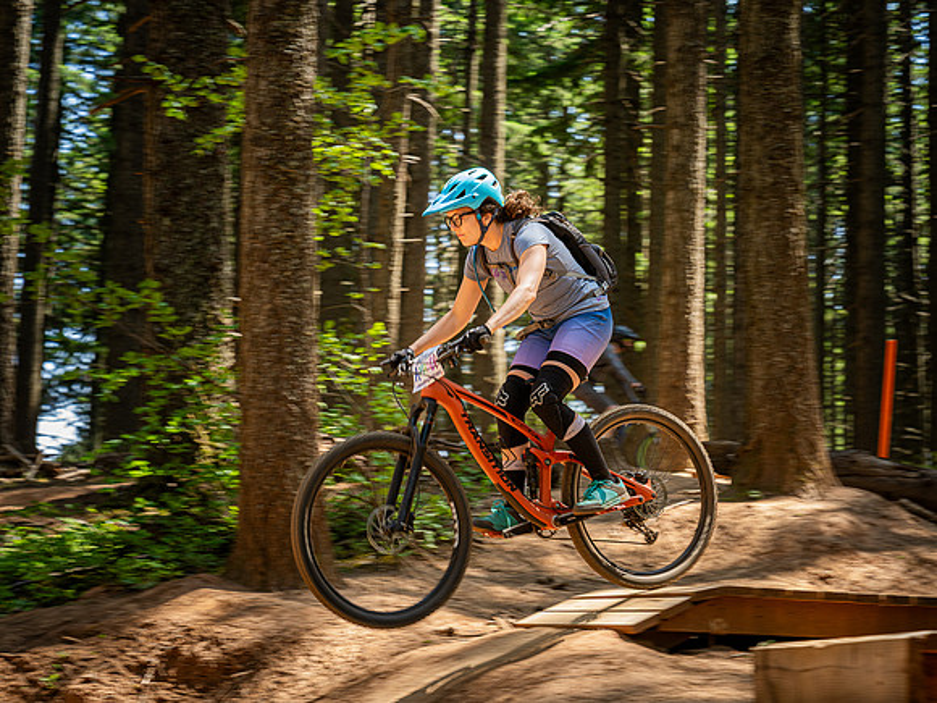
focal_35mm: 82
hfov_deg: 23.7
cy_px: 355
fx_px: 2227
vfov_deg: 17.9
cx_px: 417
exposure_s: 1/160
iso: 320
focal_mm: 70
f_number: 4.5
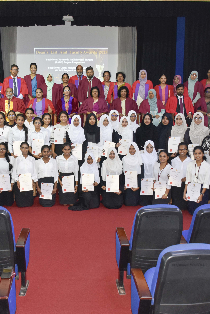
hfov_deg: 31.7
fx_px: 368
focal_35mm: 42
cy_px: 161
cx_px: 71
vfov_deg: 46.4
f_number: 3.5
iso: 900
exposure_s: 1/60
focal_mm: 18
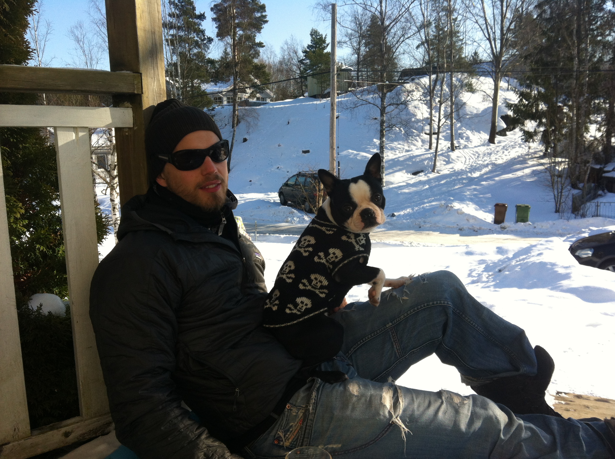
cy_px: 230
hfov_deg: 52.7
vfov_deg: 40.6
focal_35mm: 35
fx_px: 621
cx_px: 308
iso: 80
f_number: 2.8
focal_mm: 3.85
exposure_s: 1/794
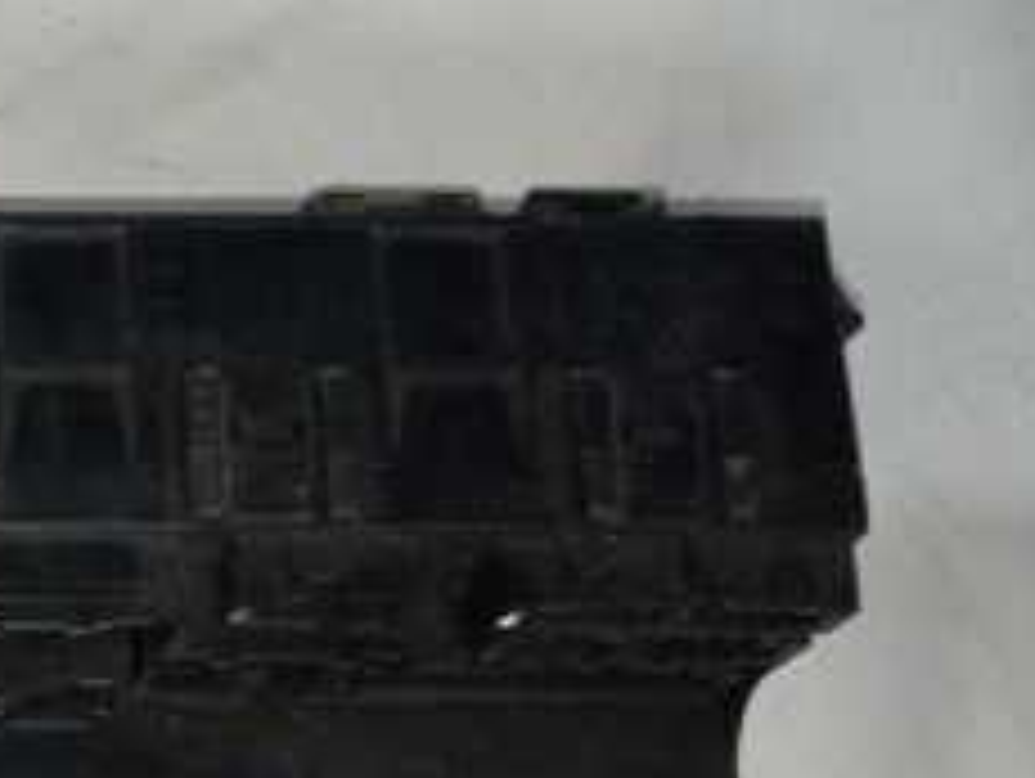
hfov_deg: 22.8
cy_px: 859
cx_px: -356
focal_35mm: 75
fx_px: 2245
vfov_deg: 18.9
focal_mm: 3.79
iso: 476
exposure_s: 1/33.3
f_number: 2.2
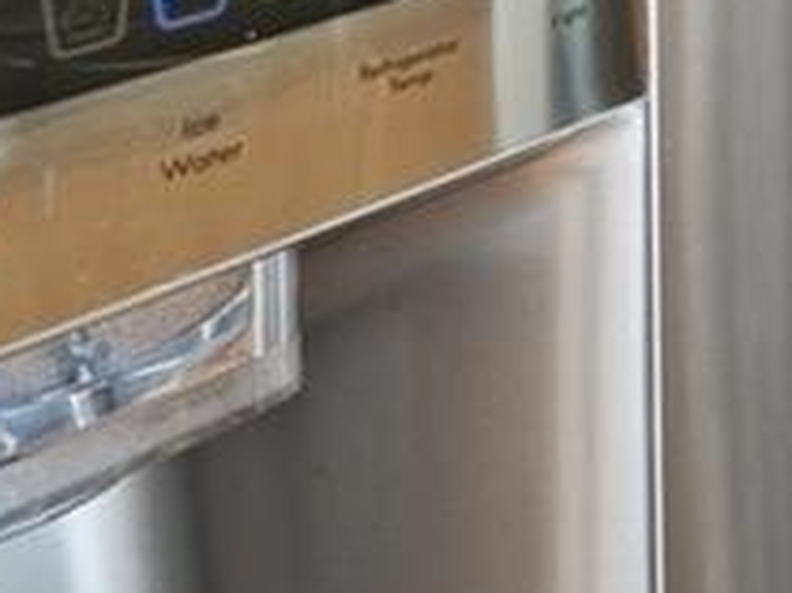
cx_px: 2293
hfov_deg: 11.7
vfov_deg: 12.2
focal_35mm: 102
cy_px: -726
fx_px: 2332
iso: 200
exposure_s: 1/1.67
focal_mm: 14
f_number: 8
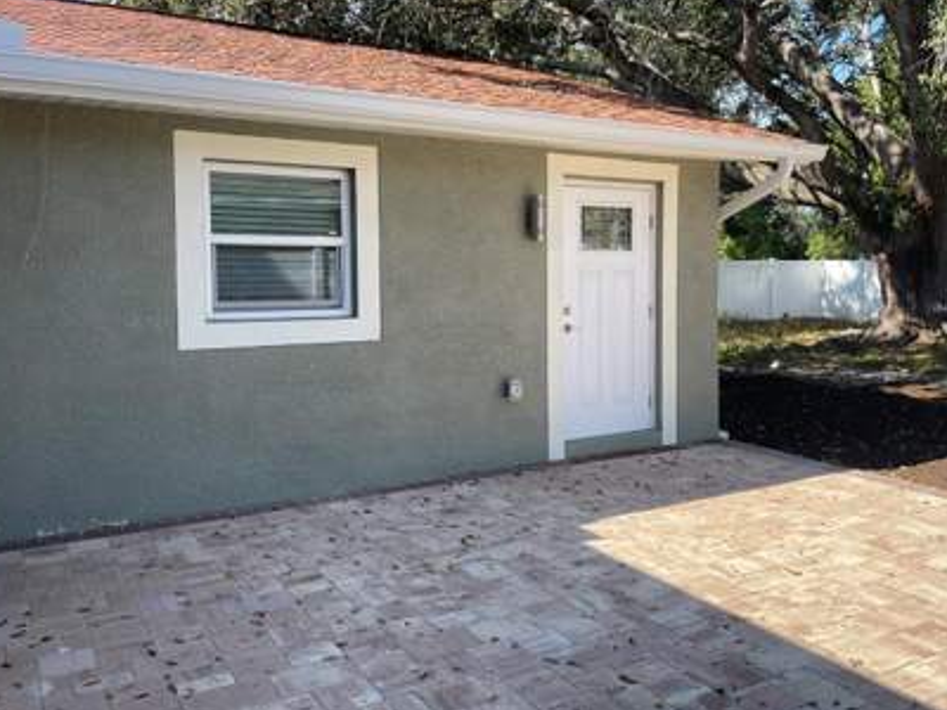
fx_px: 821
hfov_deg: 59.7
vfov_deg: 46.7
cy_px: 317
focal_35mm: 30
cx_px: 537
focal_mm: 5.1
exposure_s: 1/1200
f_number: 1.6
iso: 32
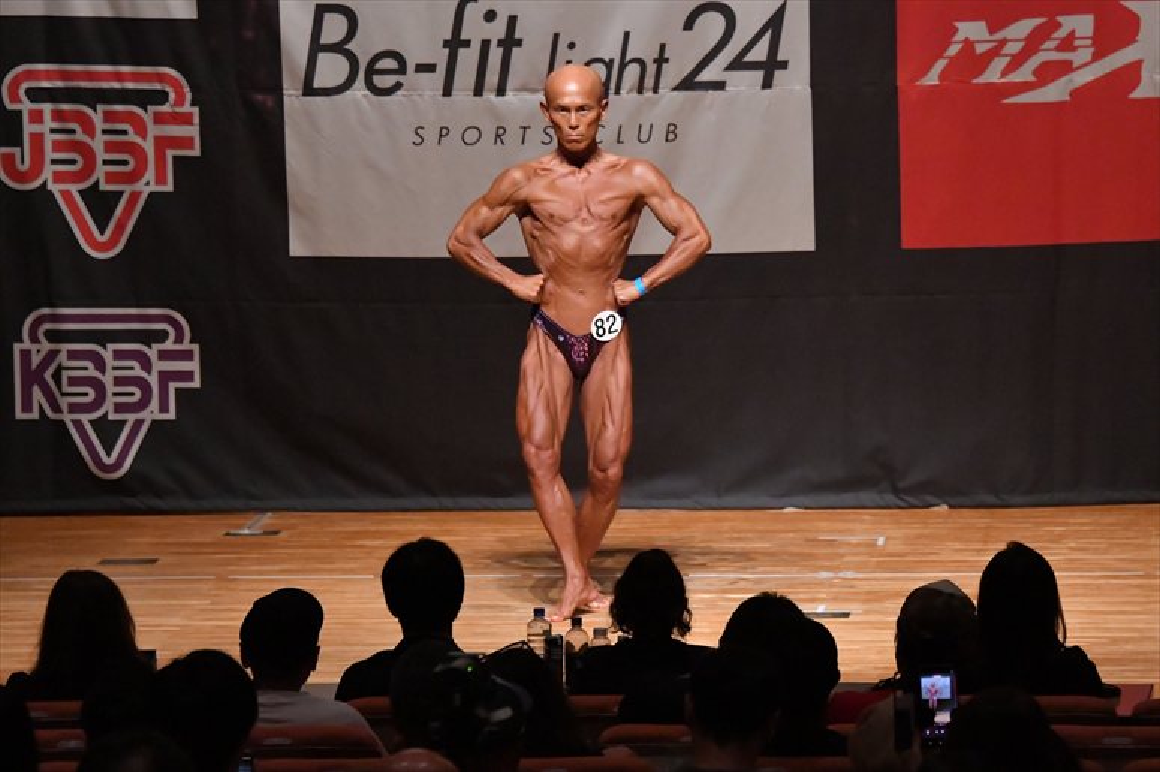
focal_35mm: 217
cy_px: 386
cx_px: 580
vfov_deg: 6.3
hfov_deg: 9.5
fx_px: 6989
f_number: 5.6
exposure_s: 1/400
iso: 10000
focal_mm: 145
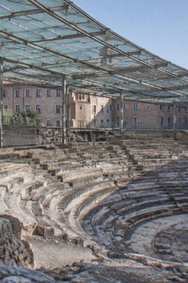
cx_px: 113
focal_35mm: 54
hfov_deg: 25.0
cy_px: 140
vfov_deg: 36.9
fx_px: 423
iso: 500
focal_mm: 35
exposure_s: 1/400
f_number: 9
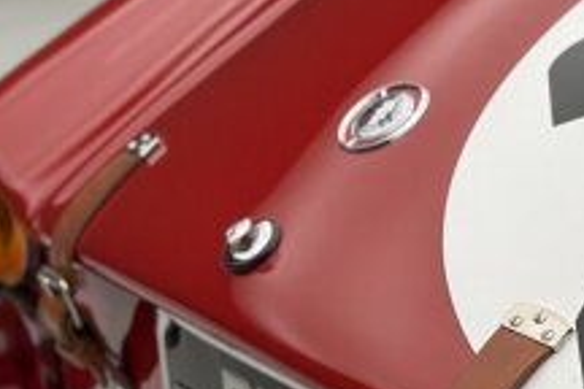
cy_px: 492
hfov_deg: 13.6
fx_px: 2401
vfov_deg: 9.1
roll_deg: +2.4
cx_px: 646
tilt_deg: -24.4
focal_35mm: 148
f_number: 1.78
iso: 80
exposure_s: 1/109
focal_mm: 6.76
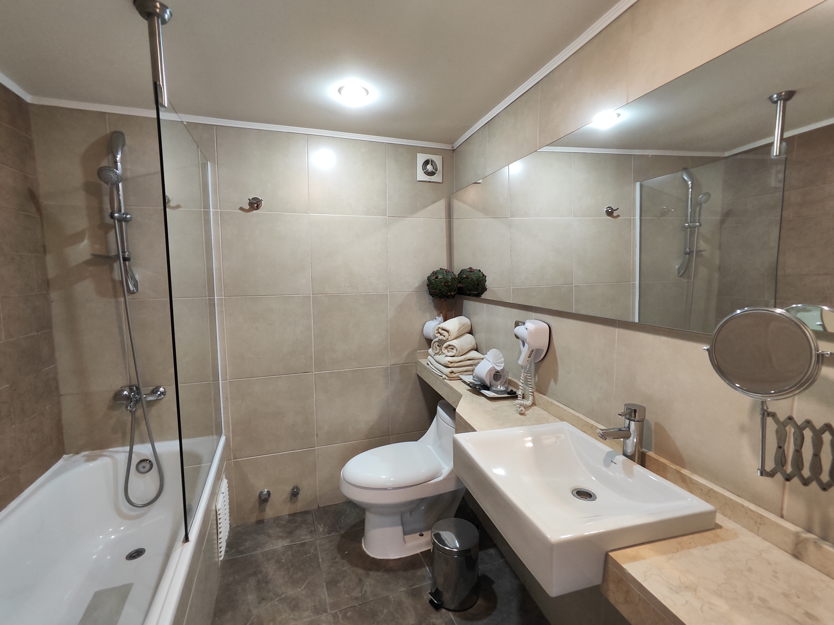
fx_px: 385
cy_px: 312
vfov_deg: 78.1
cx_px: 417
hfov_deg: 94.5
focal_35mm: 16
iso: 223
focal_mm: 1.65
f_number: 2.2
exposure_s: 1/33.3
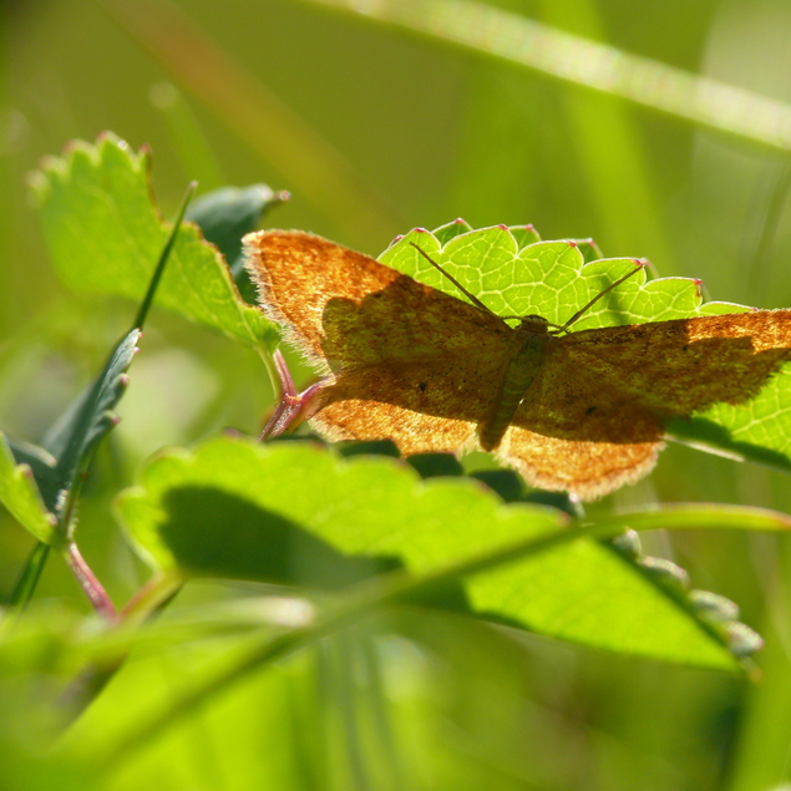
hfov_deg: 12.0
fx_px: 3774
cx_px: 503
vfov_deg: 12.0
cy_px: 397
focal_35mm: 146
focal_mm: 26.1
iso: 100
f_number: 5
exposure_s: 1/400
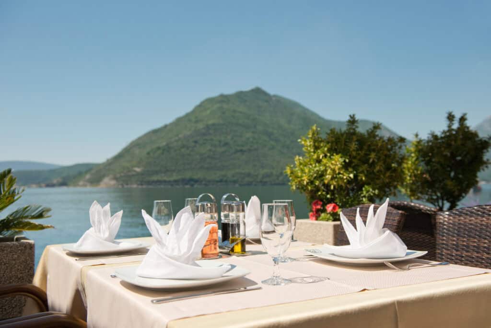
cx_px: 246
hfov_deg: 54.4
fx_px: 478
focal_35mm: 35
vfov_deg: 37.9
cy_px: 164
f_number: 5
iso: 200
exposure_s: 1/1000
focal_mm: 35
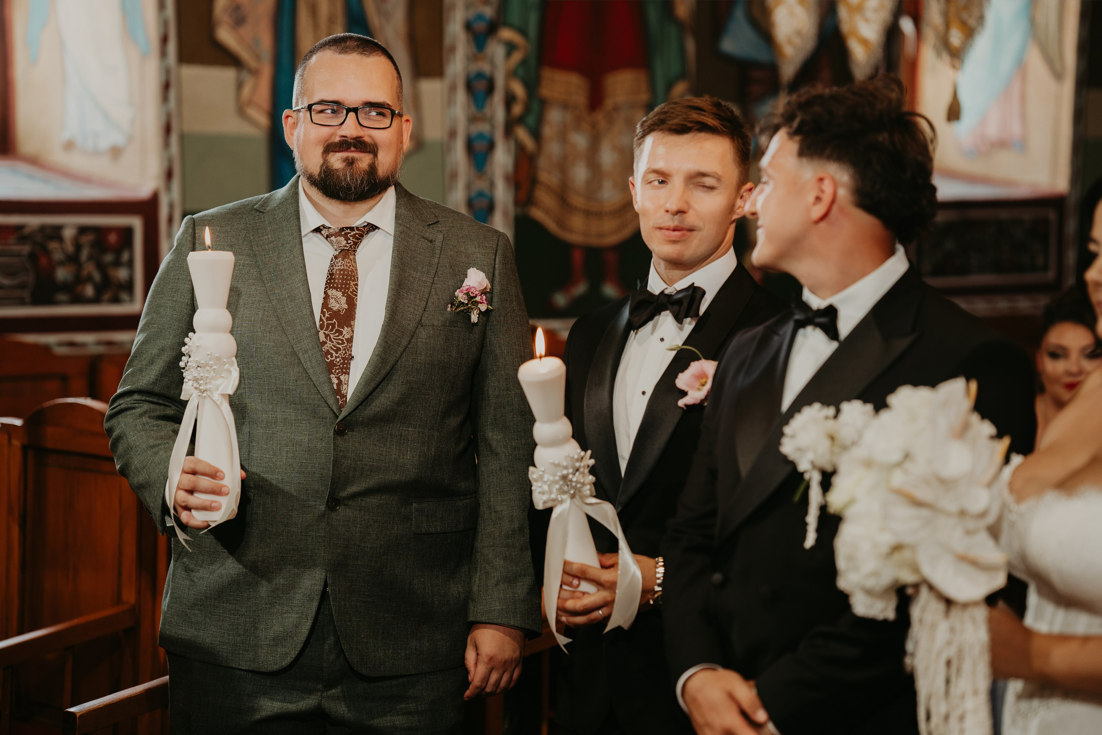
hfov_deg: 23.9
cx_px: 551
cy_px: 368
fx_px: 2602
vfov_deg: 16.1
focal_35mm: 85
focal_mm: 85
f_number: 2
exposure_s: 1/200
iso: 640
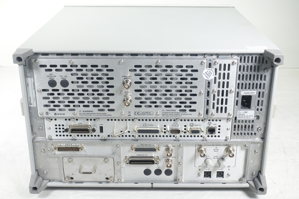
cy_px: 100
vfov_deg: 26.0
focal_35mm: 52
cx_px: 150
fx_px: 432
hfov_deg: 38.2
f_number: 4
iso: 125
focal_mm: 19.1
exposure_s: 1/80
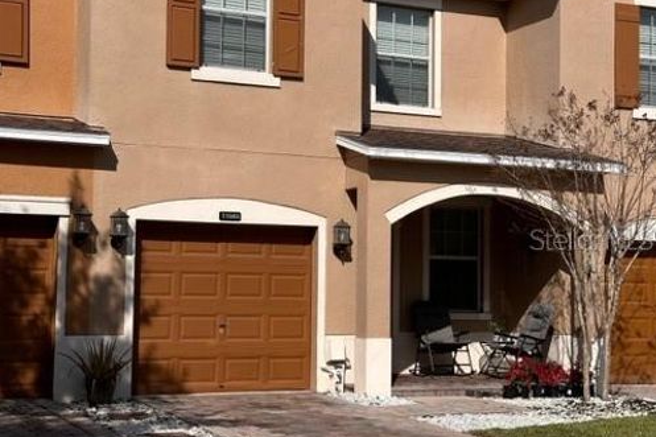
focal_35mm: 67
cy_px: 238
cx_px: 329
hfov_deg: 30.1
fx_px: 1220
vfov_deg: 20.3
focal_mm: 6.86
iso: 64
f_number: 1.78
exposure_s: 1/8929
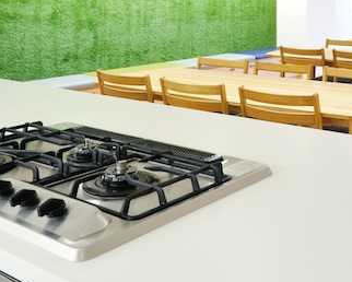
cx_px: 254
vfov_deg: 26.3
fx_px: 573
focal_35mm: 55
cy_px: 4
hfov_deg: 33.6
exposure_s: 1.3
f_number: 14
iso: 200
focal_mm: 24
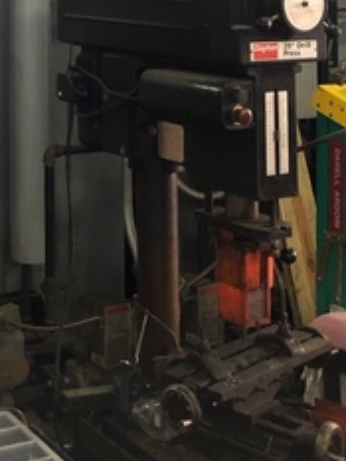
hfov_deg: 18.3
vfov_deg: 23.2
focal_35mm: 77
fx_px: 1025
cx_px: -59
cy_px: -93
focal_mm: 3.99
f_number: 1.8
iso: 100
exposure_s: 1/15
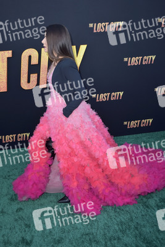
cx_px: 82
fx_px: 240
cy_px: 124
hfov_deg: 37.9
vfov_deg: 54.4
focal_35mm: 35
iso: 400
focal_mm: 35
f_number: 7.1
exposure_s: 1/250
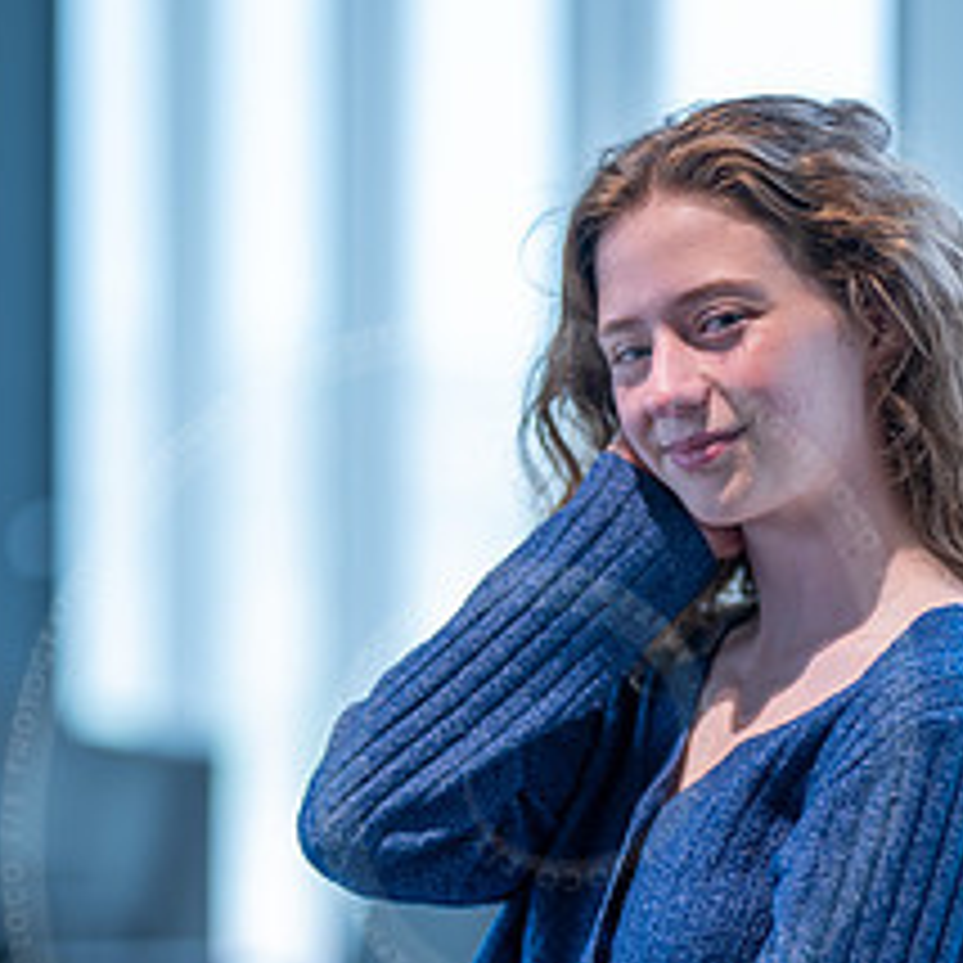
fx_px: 4784
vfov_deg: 11.4
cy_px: 860
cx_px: 608
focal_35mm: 152
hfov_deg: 11.5
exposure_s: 1/320
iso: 320
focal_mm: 85
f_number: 1.2
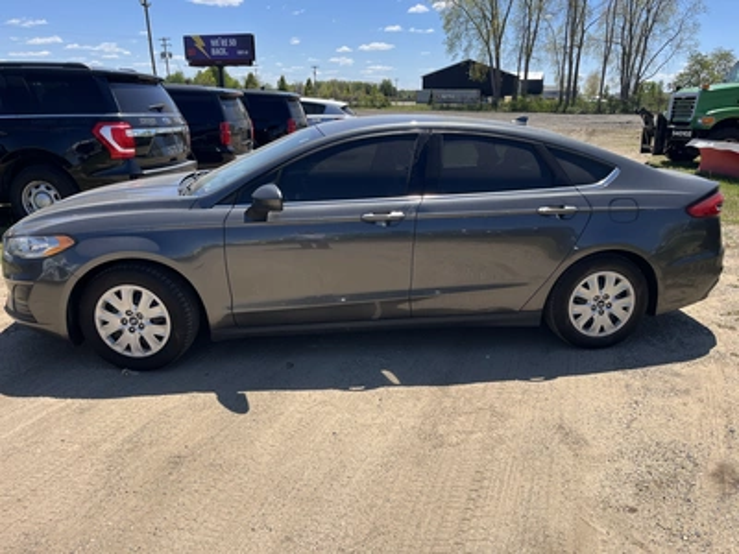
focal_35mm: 26
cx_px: 370
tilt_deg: -15.6
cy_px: 277
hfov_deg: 67.3
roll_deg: -0.6
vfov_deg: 53.1
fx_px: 555
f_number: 1.6
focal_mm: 5.1
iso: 50
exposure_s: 1/2571
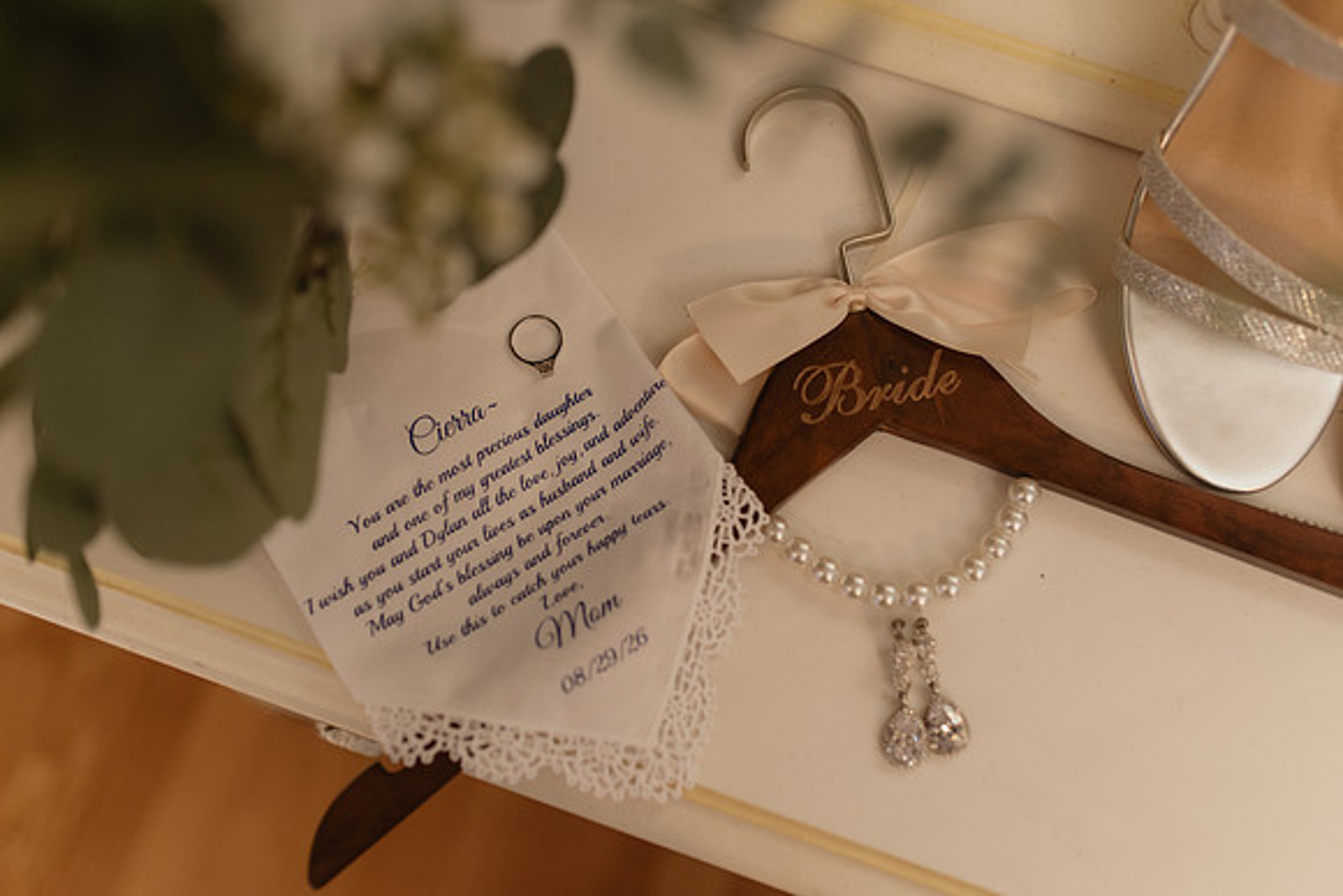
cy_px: 446
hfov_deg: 52.9
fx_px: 1351
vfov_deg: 36.7
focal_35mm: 36
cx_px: 669
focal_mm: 35
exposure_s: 1/125
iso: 320
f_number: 1.8
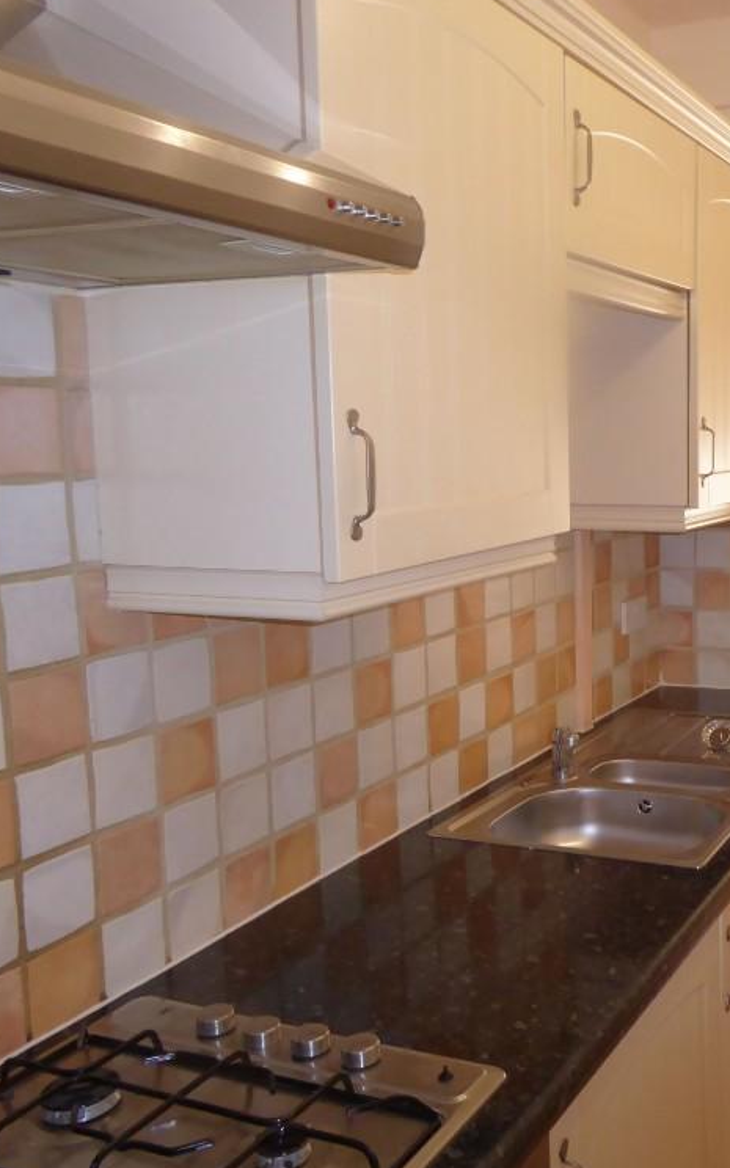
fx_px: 1114
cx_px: 642
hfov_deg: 34.5
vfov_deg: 55.3
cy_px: 578
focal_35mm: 35
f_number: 3.3
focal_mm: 4.3
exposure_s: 1/60
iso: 250
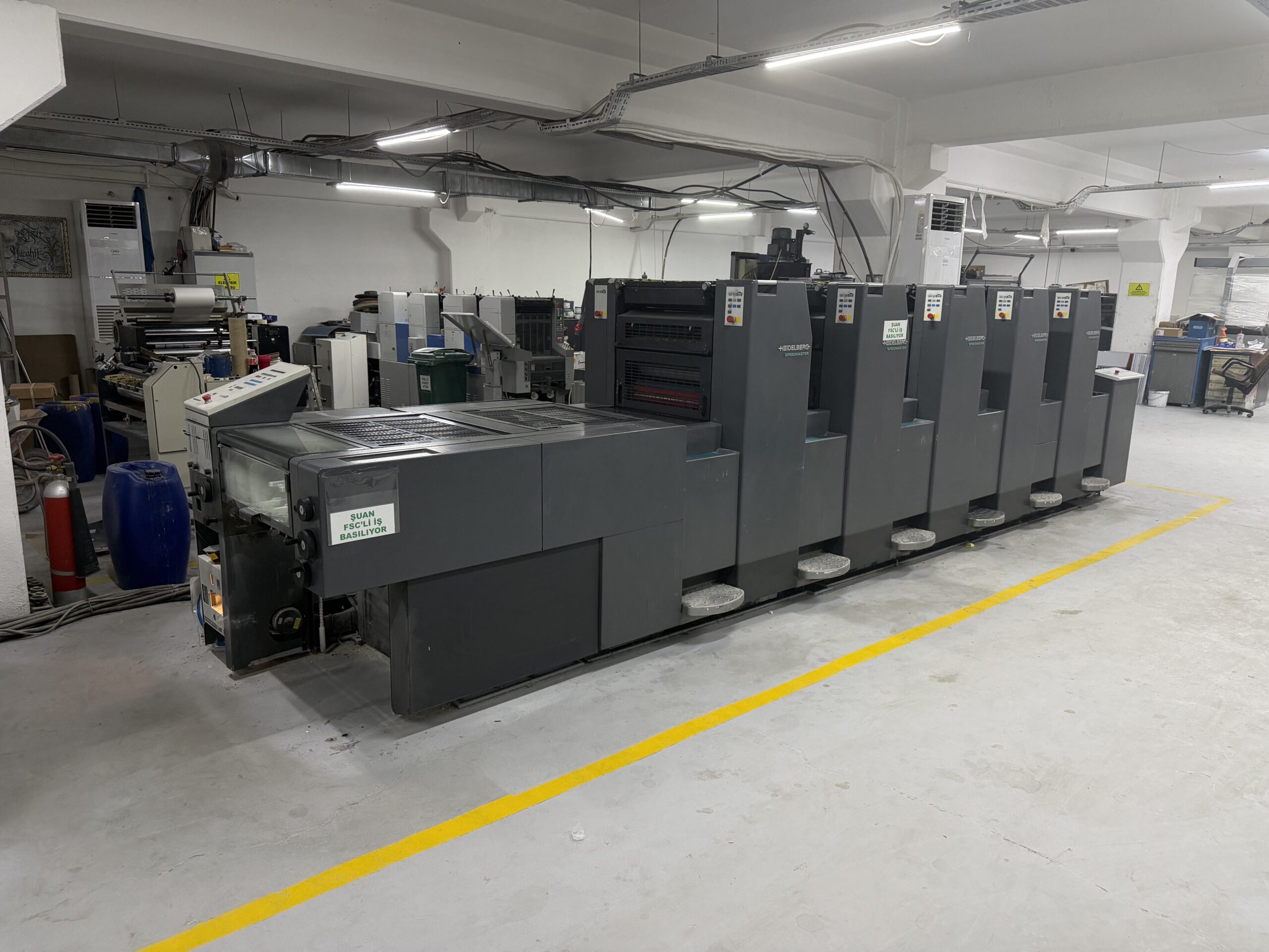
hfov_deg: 71.6
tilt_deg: -11.0
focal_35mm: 24
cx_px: 634
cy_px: 476
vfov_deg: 56.8
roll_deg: -1.1
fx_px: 880
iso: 320
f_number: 1.78
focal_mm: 6.76
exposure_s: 1/100
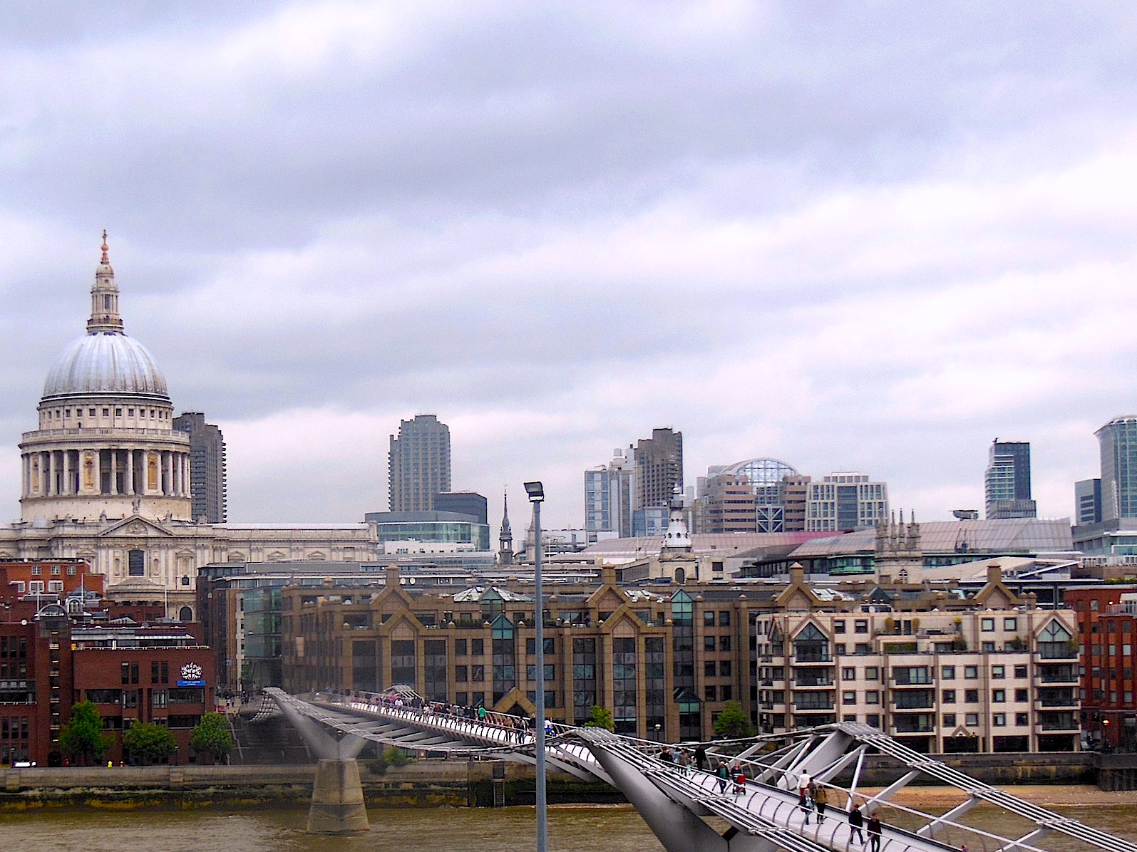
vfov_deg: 18.6
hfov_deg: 24.6
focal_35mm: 79
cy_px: 517
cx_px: 407
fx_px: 2595
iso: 125
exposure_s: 1/320
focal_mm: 10.7
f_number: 5
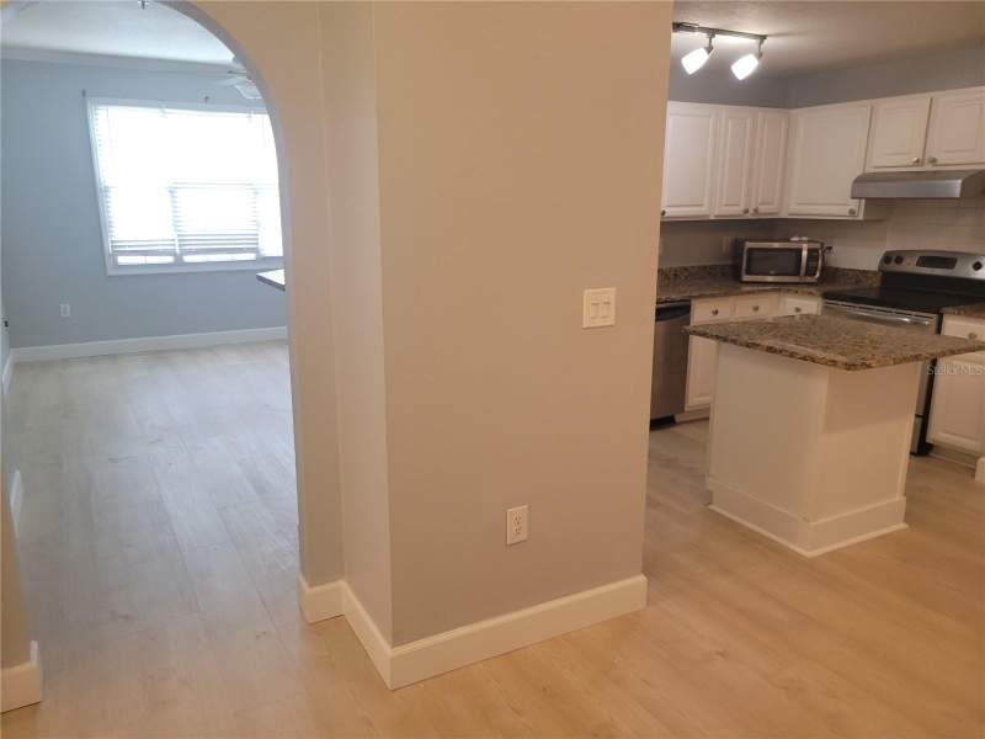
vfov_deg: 53.1
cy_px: 370
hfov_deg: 67.3
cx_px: 492
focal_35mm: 26
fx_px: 740
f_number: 1.8
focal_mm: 5.4
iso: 160
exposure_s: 1/60
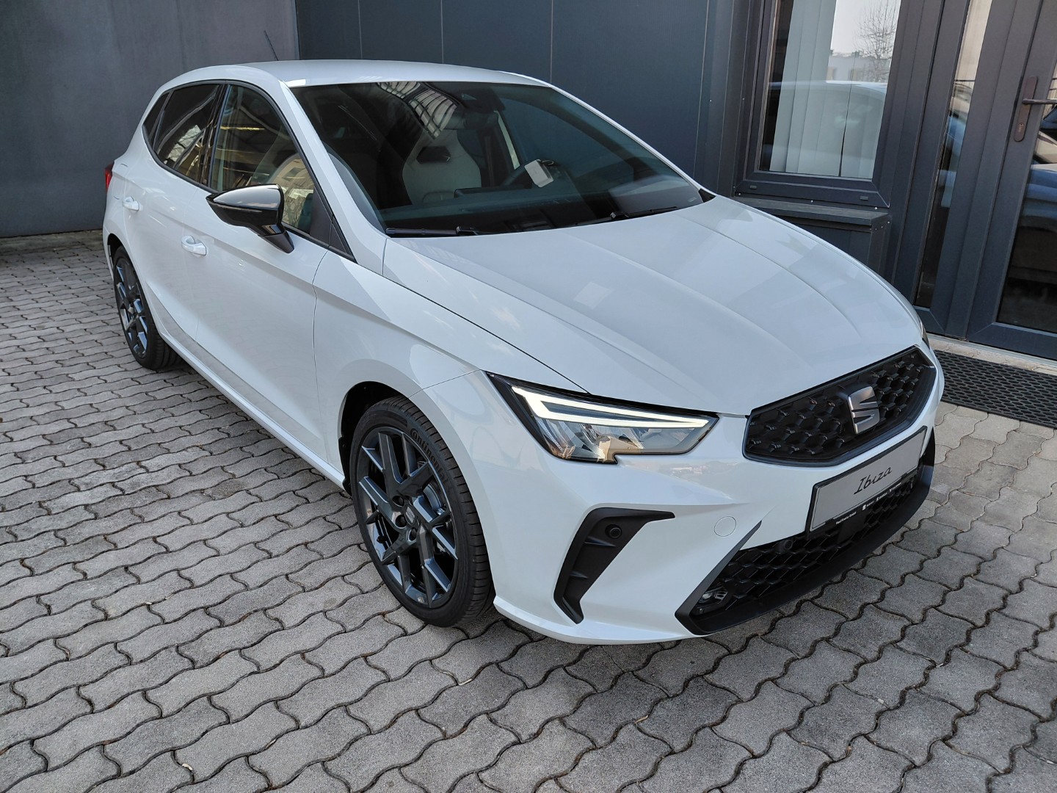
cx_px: 528
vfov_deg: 54.9
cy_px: 396
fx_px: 763
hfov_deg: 69.4
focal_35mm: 25
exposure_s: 1/598
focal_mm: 4.69
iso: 50
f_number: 1.8
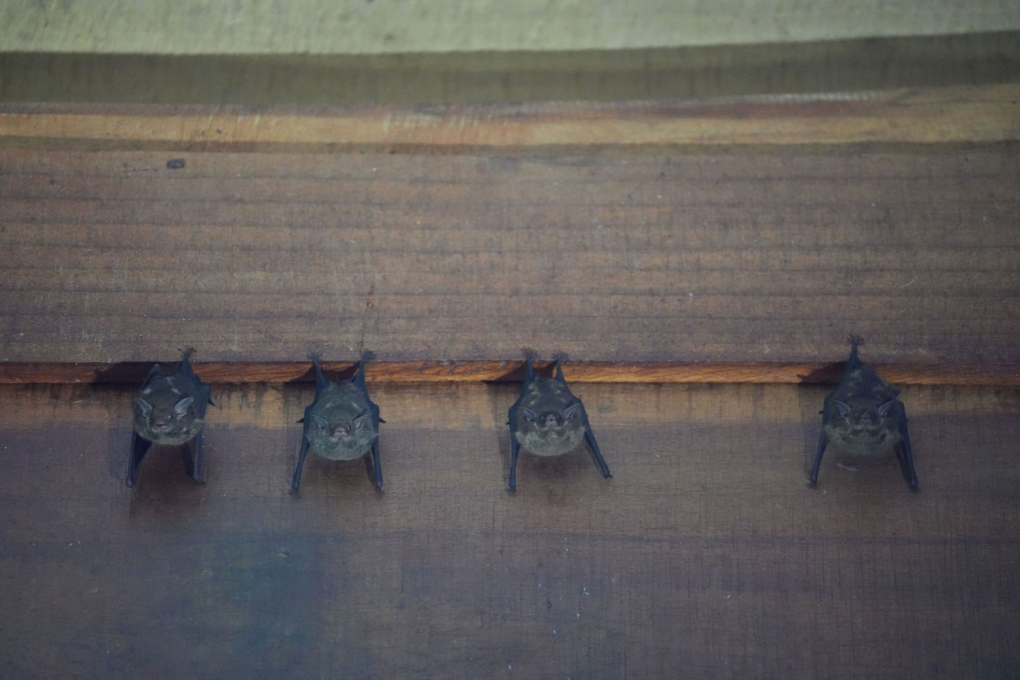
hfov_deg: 5.2
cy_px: 340
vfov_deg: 3.4
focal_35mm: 400
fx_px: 11330
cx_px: 510
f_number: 6.3
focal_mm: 400
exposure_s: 1/125
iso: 12800
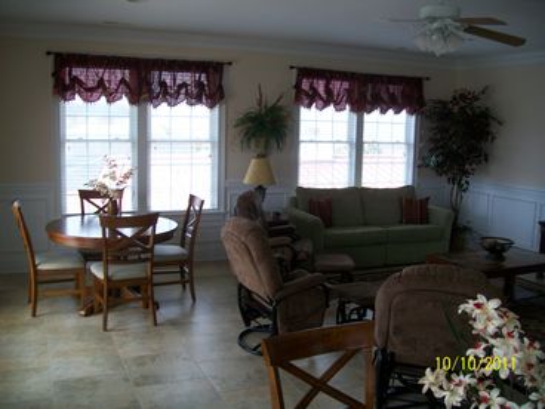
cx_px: 272
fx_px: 535
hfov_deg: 54.0
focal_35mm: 34
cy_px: 204
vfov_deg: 41.8
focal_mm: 6.1
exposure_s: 1/100
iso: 64
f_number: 2.7
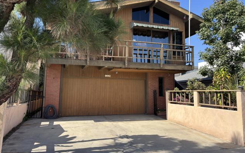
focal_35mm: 28
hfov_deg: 66.5
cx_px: 123
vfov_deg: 44.5
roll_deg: -1.1
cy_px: 72
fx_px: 187
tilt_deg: +6.6
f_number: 1.6
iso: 50
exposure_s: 1/1437
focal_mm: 5.96
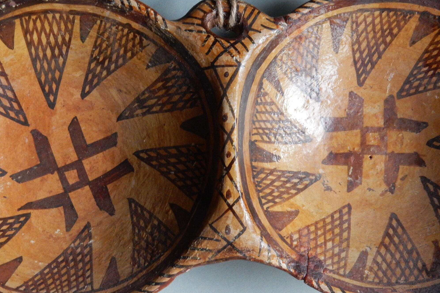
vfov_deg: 29.9
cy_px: 151
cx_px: 221
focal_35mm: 45
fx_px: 550
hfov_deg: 43.6
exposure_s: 1/8
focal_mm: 7.6
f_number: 4.2
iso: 450
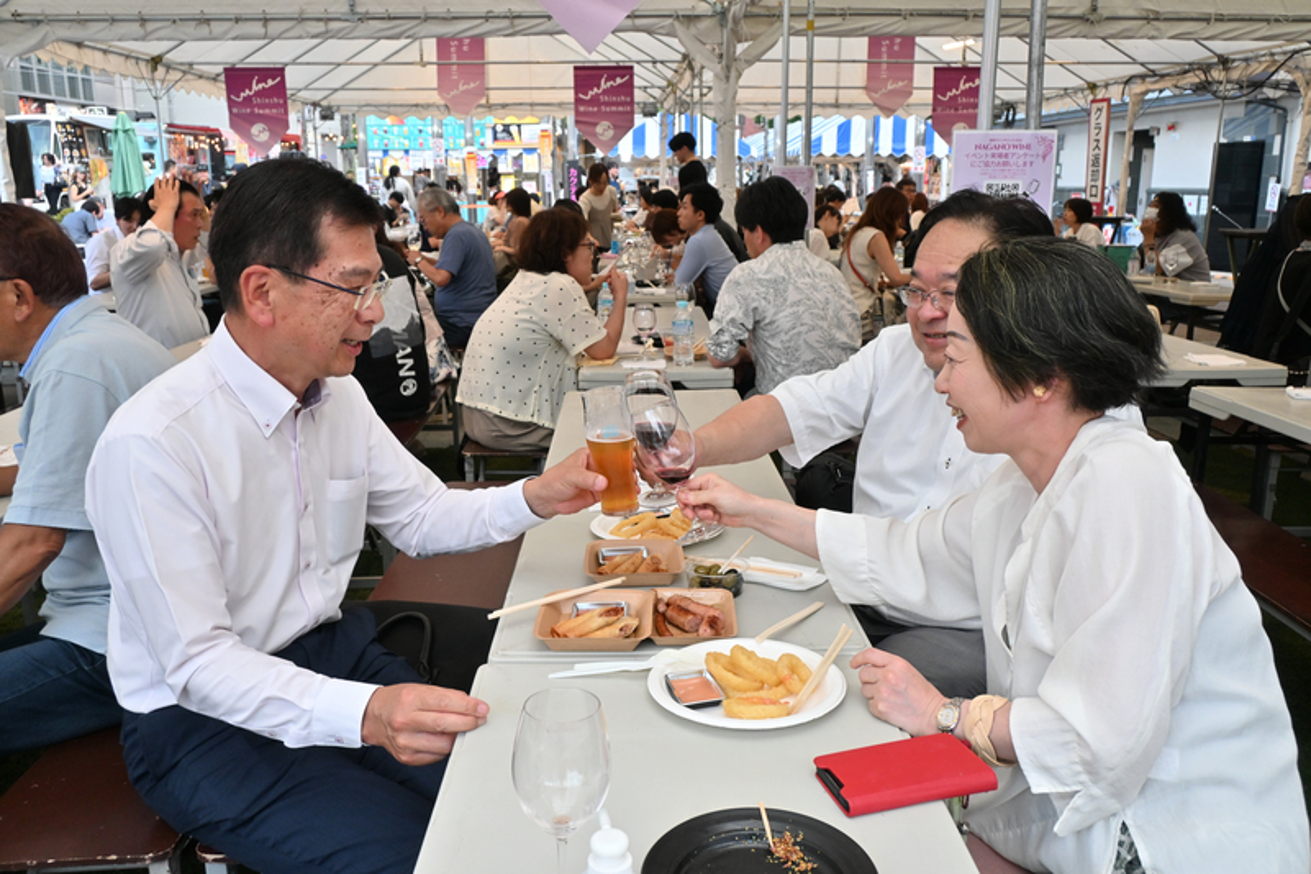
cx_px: 656
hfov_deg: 61.9
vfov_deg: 43.6
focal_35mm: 30
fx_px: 1092
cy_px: 437
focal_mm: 20
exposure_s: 1/125
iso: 640
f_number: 6.3
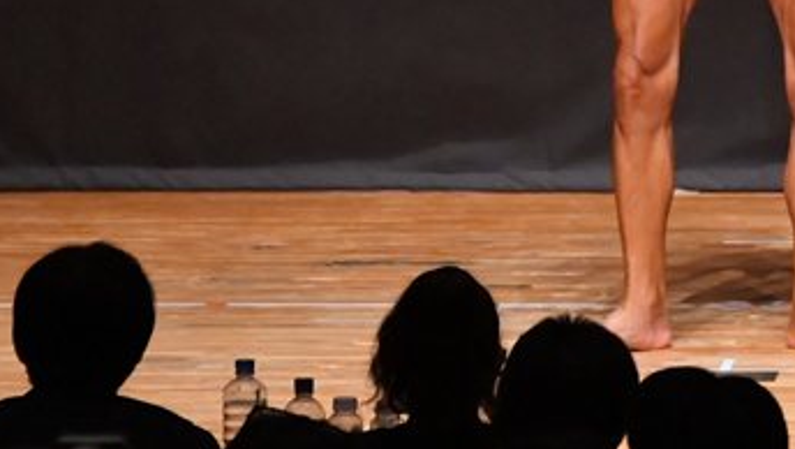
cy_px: -116
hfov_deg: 3.6
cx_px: 759
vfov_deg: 2.0
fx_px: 12677
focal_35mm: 601
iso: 10000
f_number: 5.6
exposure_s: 1/400
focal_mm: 170
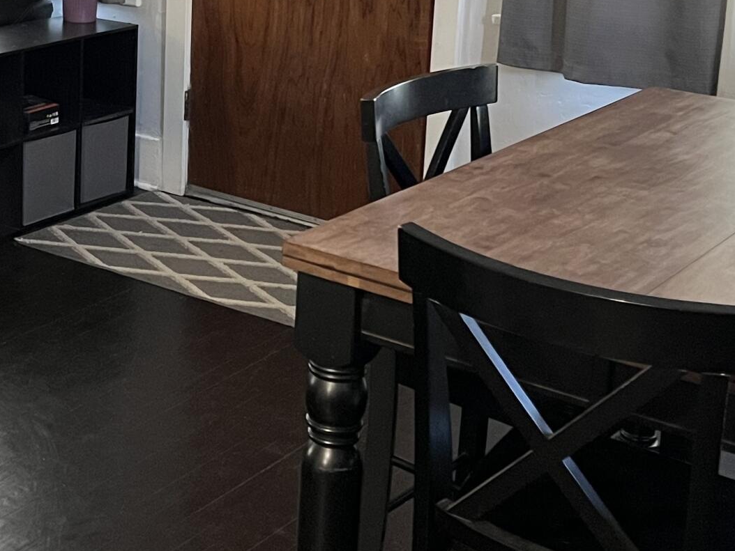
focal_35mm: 74
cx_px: 121
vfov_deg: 19.5
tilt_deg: -12.7
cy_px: 39
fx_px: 1572
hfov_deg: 25.7
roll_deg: -0.5
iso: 500
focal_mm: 5.7
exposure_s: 1/60
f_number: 1.5
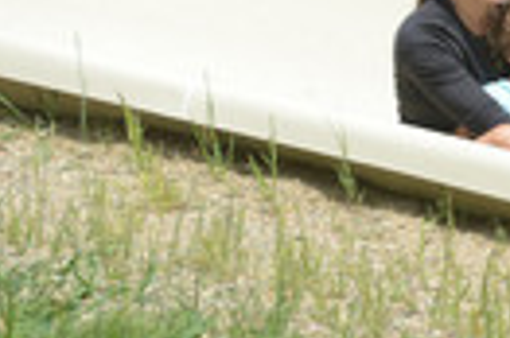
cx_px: 767
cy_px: 177
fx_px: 8433
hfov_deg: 3.5
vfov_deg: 2.3
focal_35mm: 596
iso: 180
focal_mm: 195
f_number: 6.3
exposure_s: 1/640
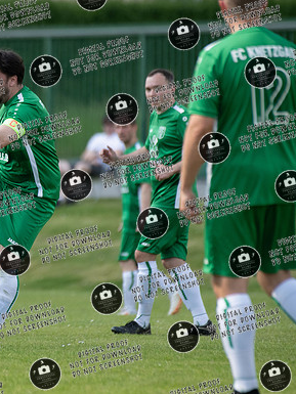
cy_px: 182
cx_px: -20
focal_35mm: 792
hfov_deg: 1.9
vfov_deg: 2.5
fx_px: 9025
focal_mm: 420
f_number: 5.6
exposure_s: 1/1600
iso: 1000
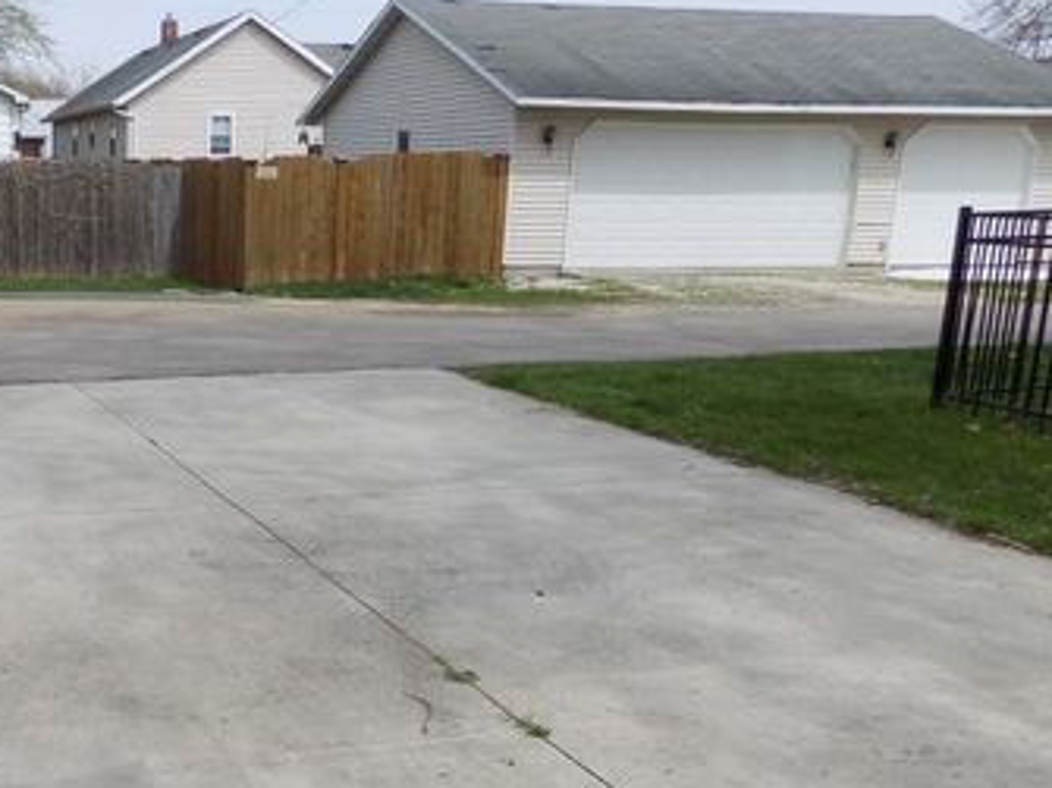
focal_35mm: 44
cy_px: 540
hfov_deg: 39.4
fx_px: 1337
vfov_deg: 32.5
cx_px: 79
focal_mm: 4
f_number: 3.1
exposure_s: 1/1000
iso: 80
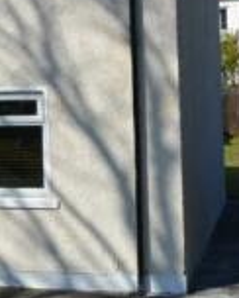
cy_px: 54
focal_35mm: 109
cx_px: -51
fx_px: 962
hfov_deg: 13.7
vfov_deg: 17.4
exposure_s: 1/320
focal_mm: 18
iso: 100
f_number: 9
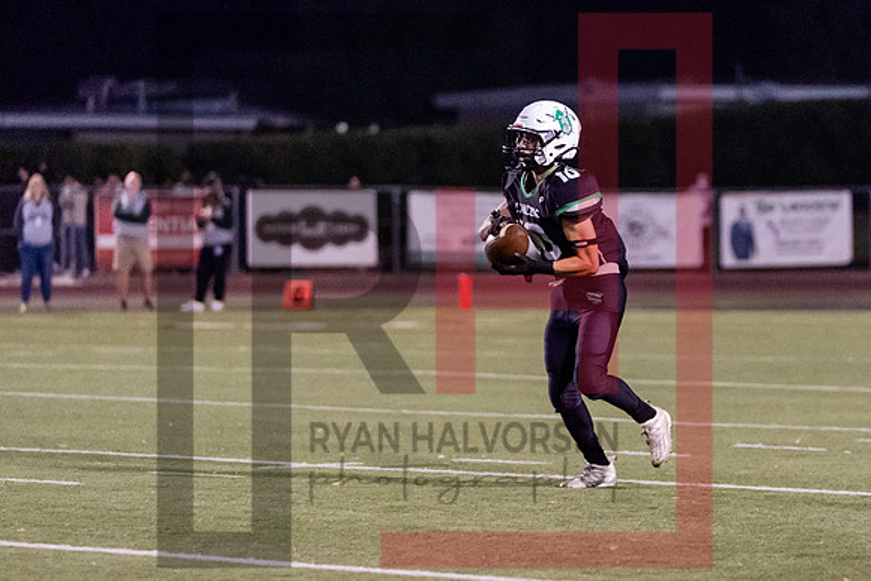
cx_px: 549
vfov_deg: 6.2
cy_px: 279
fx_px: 5374
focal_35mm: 222
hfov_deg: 9.3
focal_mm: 143
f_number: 2.8
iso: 12800
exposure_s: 1/1000
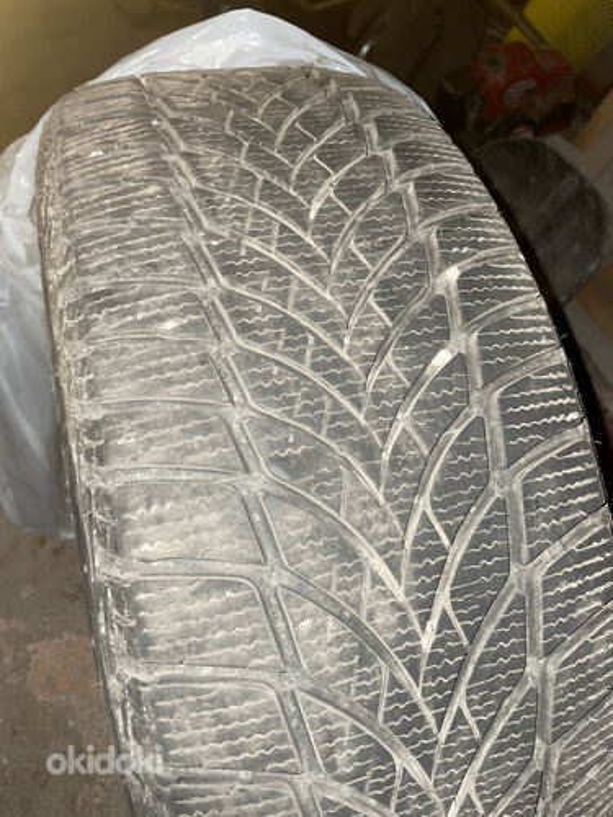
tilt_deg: -50.2
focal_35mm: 26
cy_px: 408
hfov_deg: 53.1
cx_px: 306
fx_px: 614
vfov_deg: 67.3
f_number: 1.6
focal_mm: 4.2
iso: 40
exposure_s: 1/4
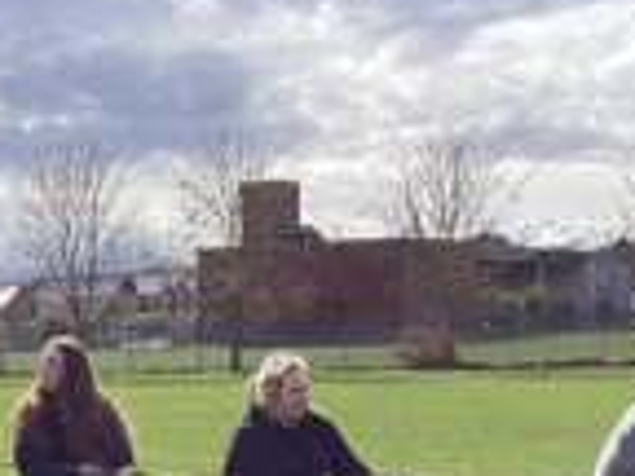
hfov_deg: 22.7
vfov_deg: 16.4
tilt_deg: -12.4
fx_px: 1578
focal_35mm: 86
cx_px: 207
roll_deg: +0.7
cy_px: 595
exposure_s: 1/1148
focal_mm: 3.3
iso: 25
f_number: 2.4
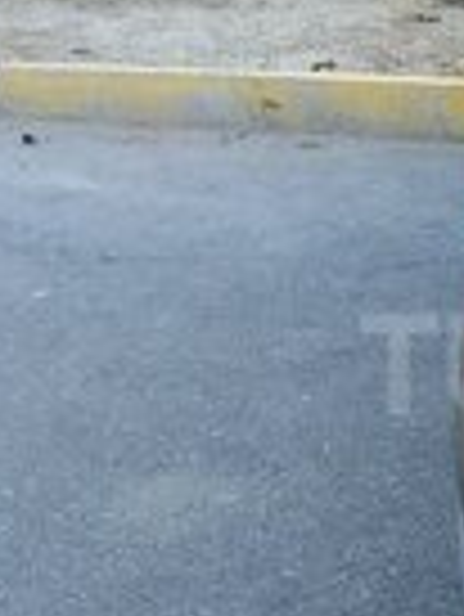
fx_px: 1999
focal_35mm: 112
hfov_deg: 12.5
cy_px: 364
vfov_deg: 17.5
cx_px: 707
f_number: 2.2
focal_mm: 3.3
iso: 40
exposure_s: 1/177
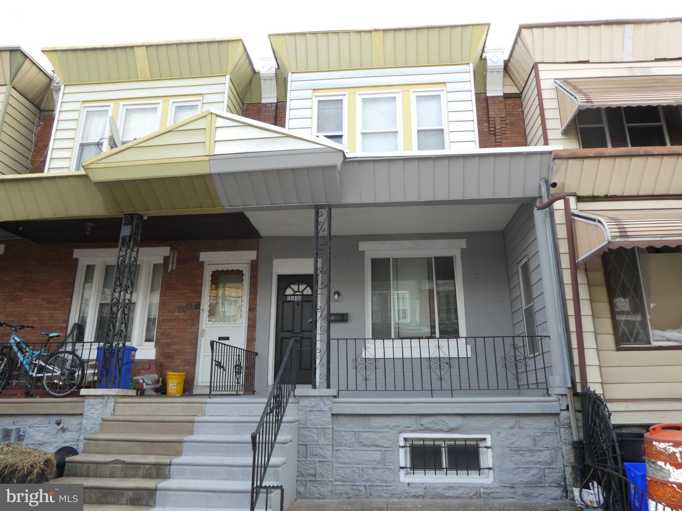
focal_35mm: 24
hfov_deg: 71.6
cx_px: 341
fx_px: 473
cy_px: 256
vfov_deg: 56.8
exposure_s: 1/100
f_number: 3.3
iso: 80
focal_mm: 4.3
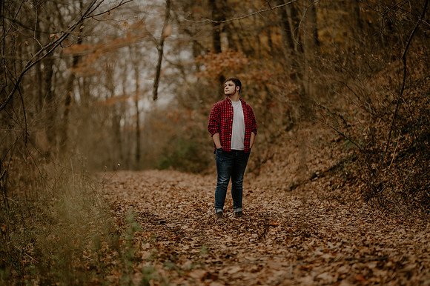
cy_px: 143
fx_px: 1253
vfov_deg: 13.0
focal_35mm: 105
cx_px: 215
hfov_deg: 19.5
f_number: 1.4
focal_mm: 105
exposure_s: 1/160
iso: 160
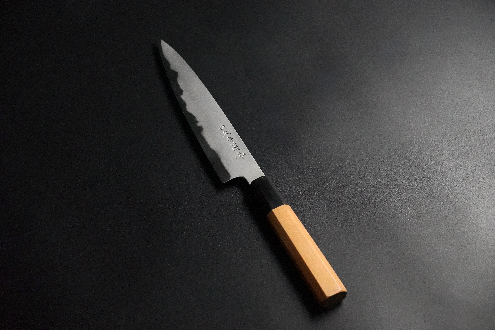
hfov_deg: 28.3
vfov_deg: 19.1
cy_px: 165
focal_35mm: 71
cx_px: 248
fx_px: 982
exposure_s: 1/160
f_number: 5
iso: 6400
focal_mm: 47.6
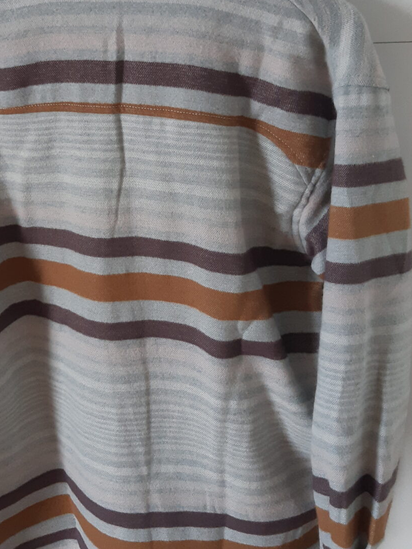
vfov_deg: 38.5
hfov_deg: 29.3
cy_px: 186
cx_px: 120
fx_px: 778
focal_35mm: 49
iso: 200
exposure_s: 1/60
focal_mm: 3.93
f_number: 1.7
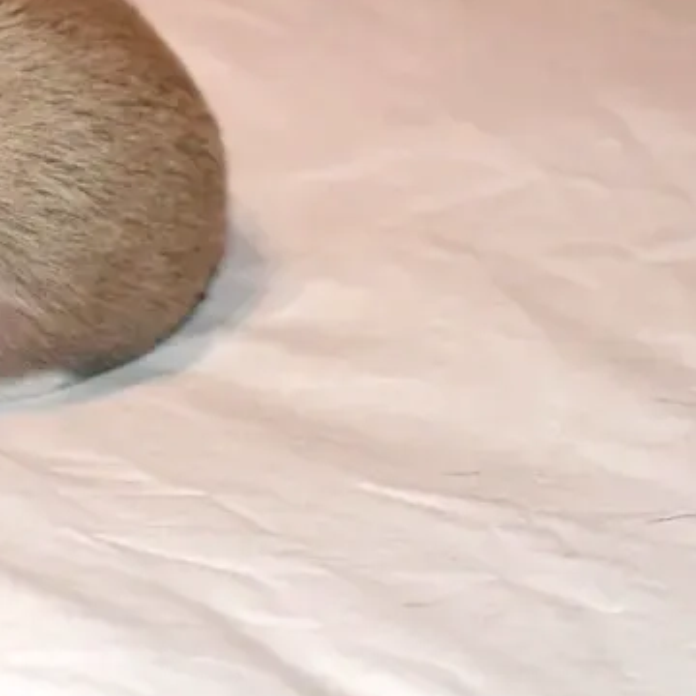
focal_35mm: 184
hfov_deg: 9.4
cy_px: 140
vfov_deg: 9.5
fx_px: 4186
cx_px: -162
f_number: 5.6
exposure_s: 1/60
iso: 2500
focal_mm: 52
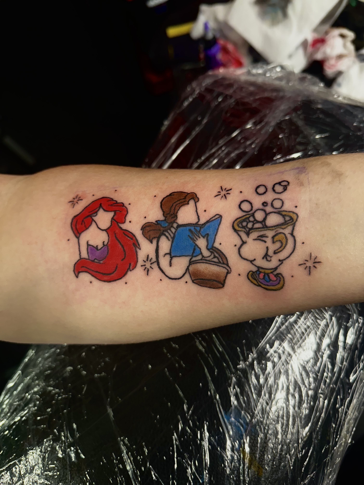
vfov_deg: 71.6
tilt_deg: -65.1
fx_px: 336
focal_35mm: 24
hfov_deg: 56.8
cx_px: 182
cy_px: 242
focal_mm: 6.86
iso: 320
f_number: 1.78
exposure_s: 1/60
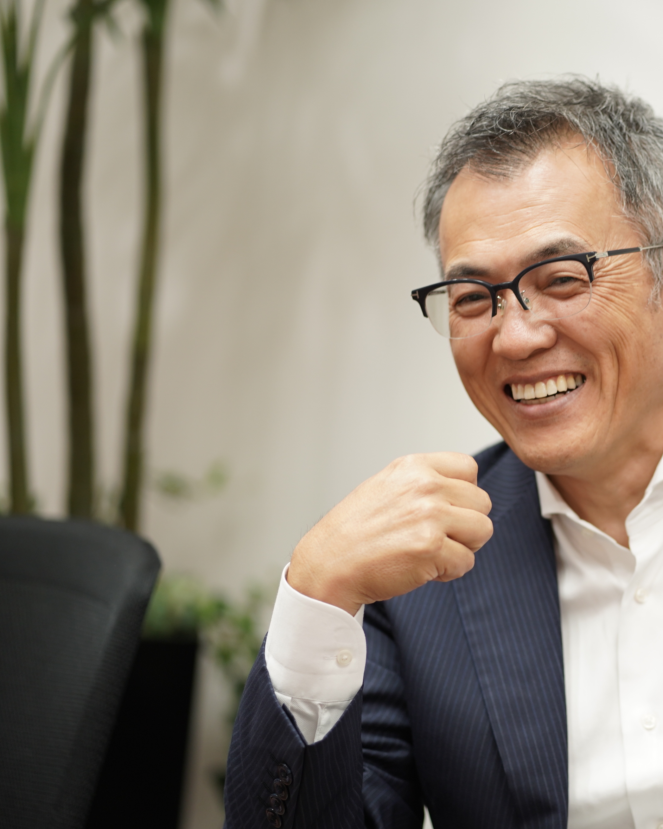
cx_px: 570
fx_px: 2944
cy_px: 414
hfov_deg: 12.8
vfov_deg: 16.0
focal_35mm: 120
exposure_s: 1/125
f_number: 1.8
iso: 400
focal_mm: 85
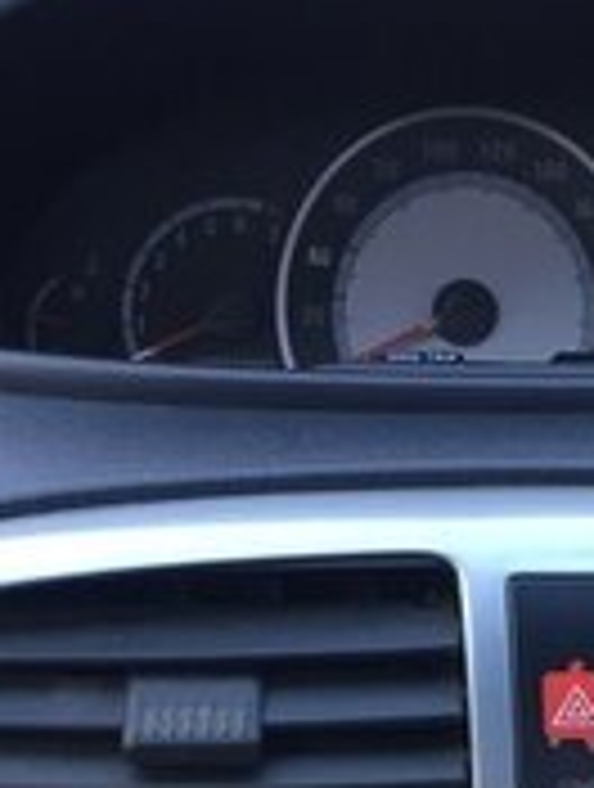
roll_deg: -3.9
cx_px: 477
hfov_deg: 17.9
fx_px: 1869
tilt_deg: -29.2
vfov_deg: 22.1
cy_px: 923
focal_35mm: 82
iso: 40
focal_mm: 4.15
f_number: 2.2
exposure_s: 1/33
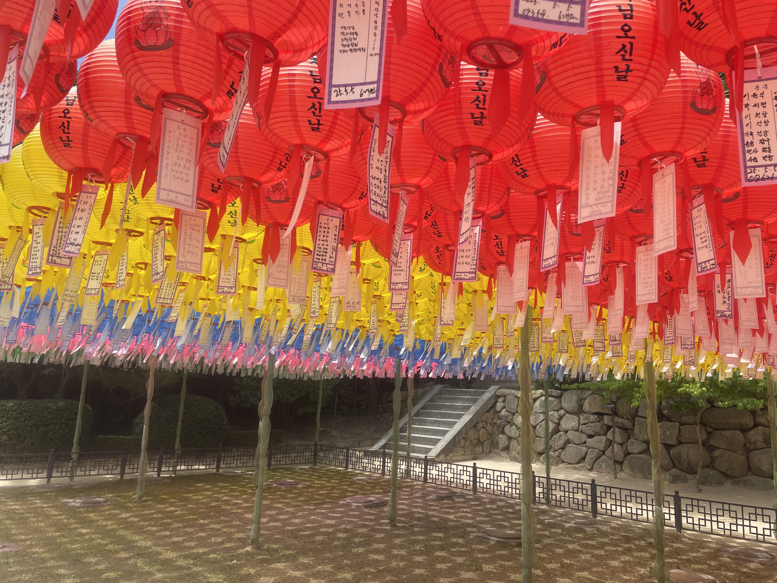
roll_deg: -2.0
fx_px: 584
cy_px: 292
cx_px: 388
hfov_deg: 67.3
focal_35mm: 26
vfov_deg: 53.1
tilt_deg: +12.2
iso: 32
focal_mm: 4.2
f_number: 1.6
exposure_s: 1/1742
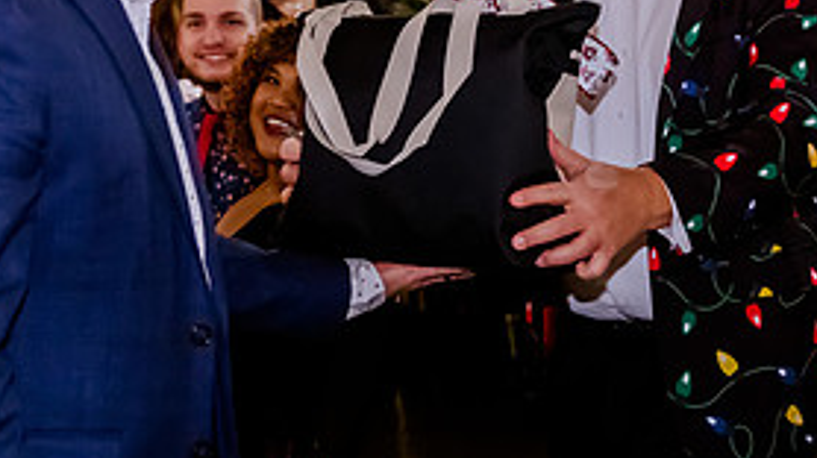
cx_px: 279
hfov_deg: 24.6
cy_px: -86
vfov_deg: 13.7
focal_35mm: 86
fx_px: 1862
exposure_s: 1/160
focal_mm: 36
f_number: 2.8
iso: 5000
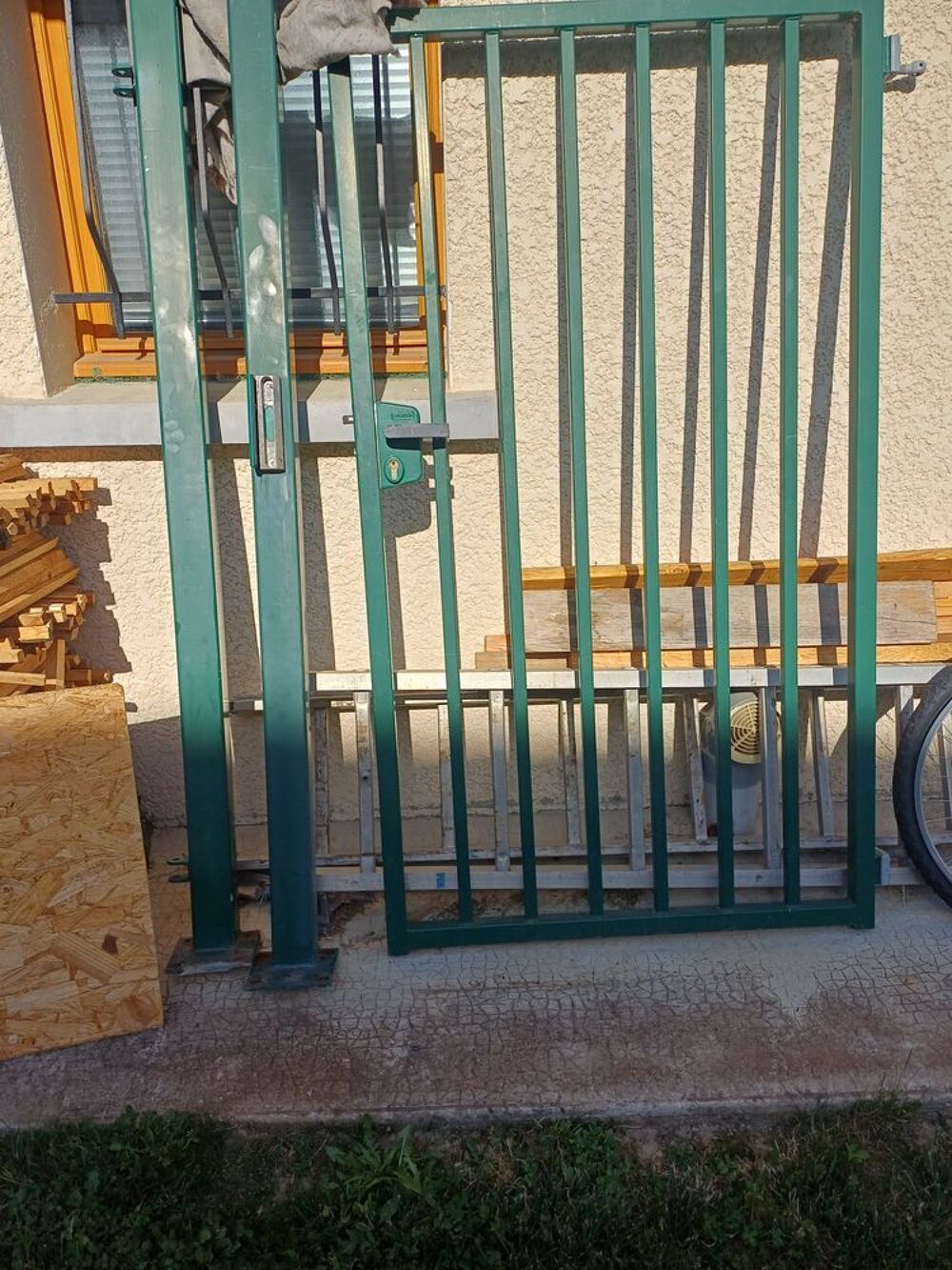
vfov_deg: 69.4
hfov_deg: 54.9
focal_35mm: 25
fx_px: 917
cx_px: 476
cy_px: 635
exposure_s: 1/1658
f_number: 1.8
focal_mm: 4.65
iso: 50
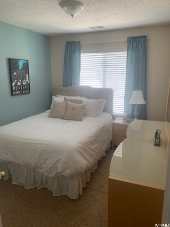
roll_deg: +0.7
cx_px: 85
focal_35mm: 26
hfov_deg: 53.1
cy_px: 114
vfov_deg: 67.3
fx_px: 170
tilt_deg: -12.7
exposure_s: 1/74
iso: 100
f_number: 1.8
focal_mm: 4.25
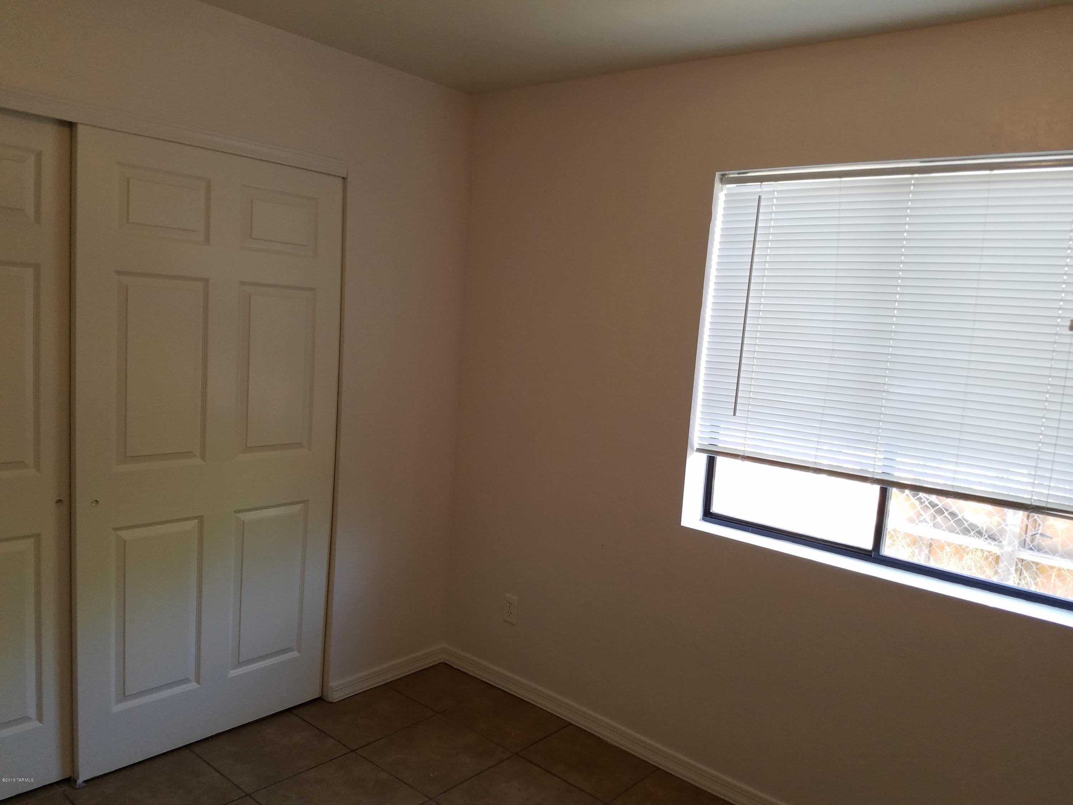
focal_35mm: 26
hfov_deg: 67.3
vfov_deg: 53.1
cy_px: 402
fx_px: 806
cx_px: 536
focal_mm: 4.2
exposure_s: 1/60
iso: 100
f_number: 1.7
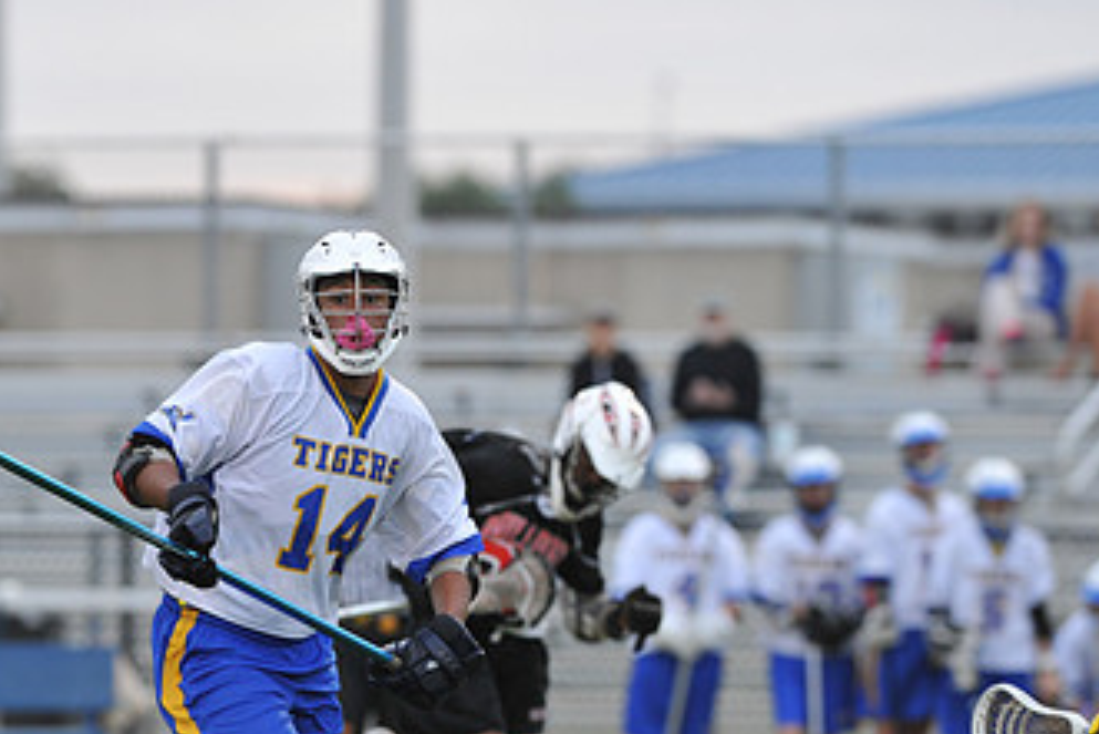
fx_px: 16033
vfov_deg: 2.6
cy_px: 585
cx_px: 242
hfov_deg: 3.9
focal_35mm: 525
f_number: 5
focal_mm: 300
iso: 1250
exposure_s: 1/400
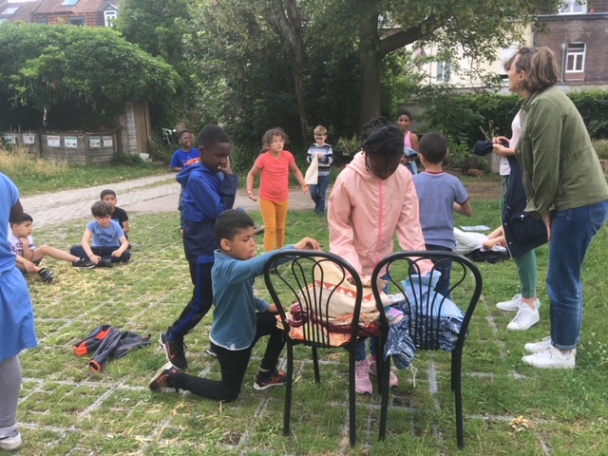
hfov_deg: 61.7
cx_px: 304
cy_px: 228
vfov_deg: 48.2
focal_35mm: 29
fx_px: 509
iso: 25
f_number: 2.2
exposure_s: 1/361
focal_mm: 4.15
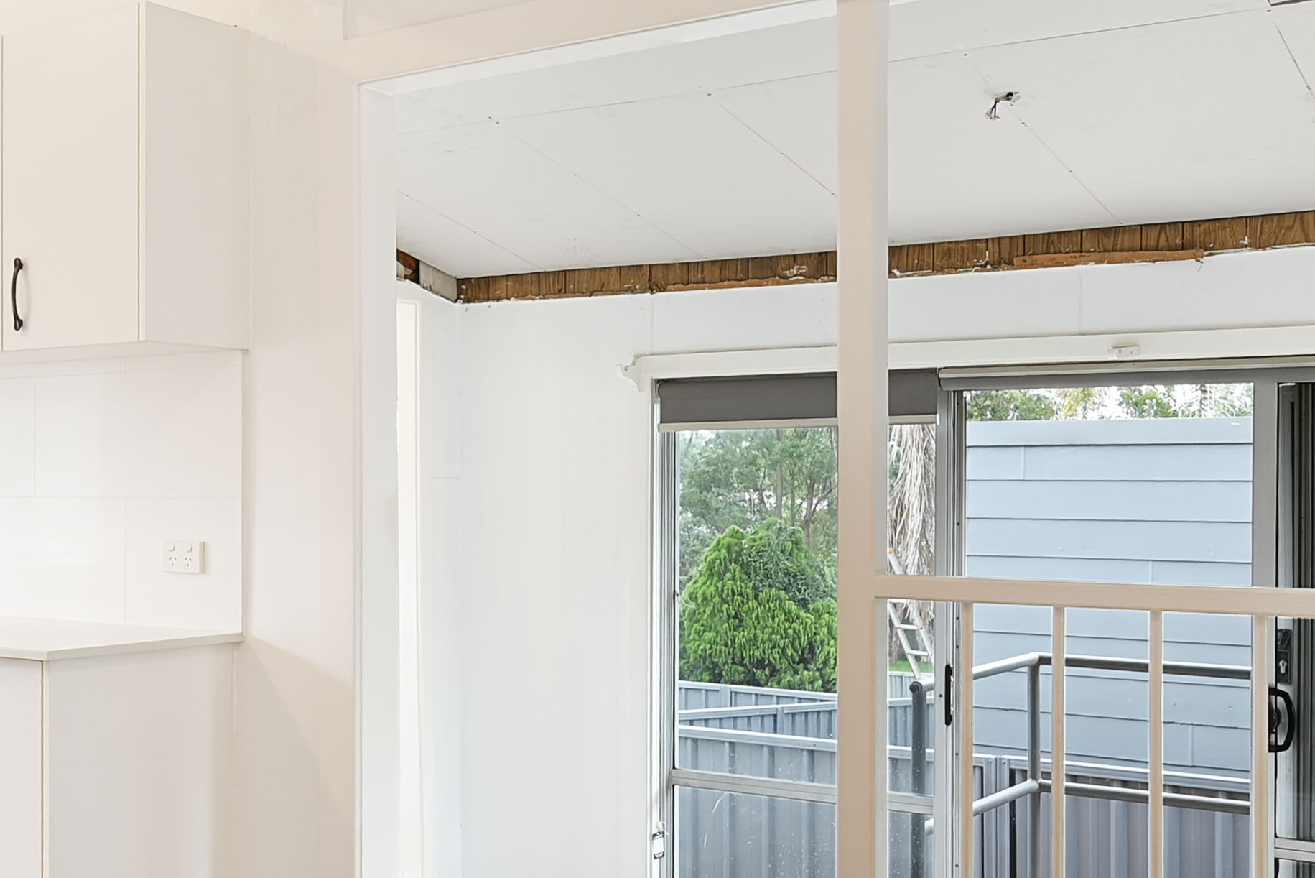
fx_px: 1681
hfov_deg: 40.1
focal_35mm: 46
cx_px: 172
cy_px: 583
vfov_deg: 29.1
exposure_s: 1/5
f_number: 7.1
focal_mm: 14
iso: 100
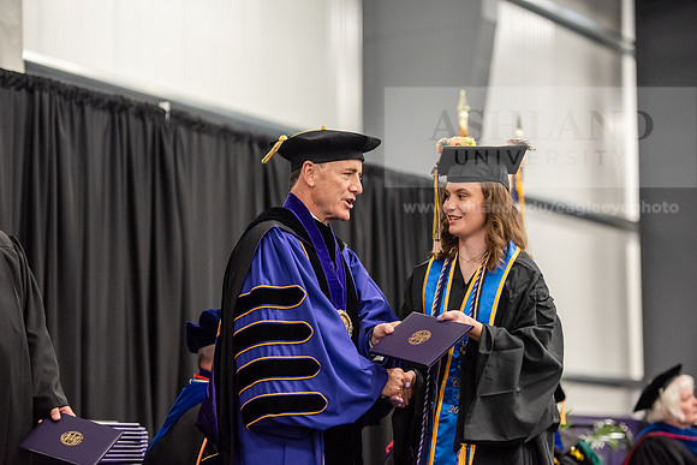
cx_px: 348
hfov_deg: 18.3
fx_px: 2169
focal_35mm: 112
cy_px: 232
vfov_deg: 12.2
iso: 2500
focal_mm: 112
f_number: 3.2
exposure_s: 1/200
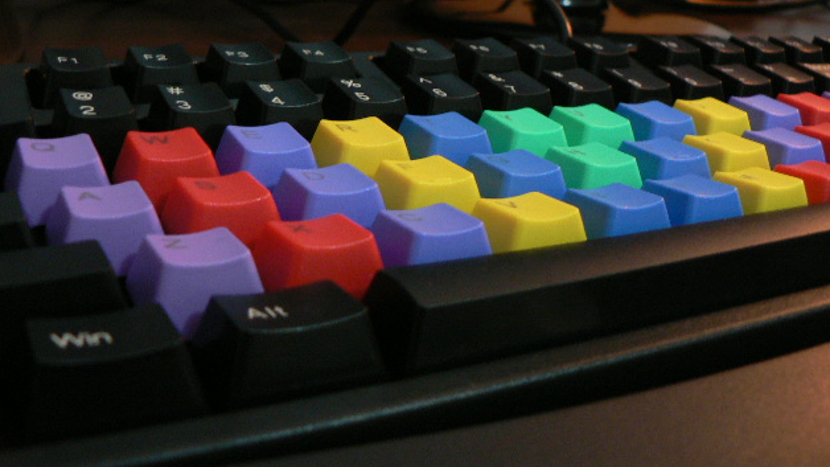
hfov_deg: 50.5
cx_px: 415
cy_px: 163
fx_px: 880
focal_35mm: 40
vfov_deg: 29.5
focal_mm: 6
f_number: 2.8
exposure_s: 1/4
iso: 200
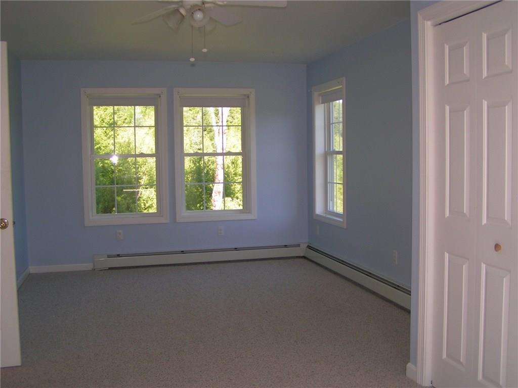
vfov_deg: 37.7
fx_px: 569
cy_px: 194
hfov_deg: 49.0
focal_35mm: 38
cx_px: 259
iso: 50
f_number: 2.8
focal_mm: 5.8
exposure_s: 1/80
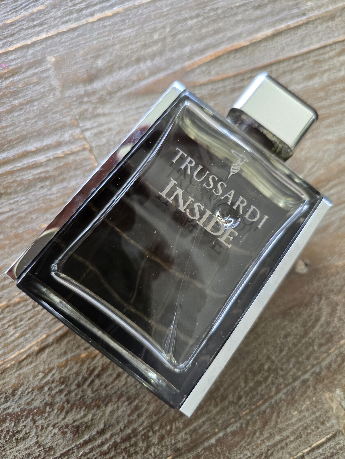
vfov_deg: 73.9
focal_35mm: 23
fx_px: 306
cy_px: 230
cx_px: 172
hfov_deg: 58.9
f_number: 1.7
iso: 200
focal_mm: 6.3
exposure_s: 1/100
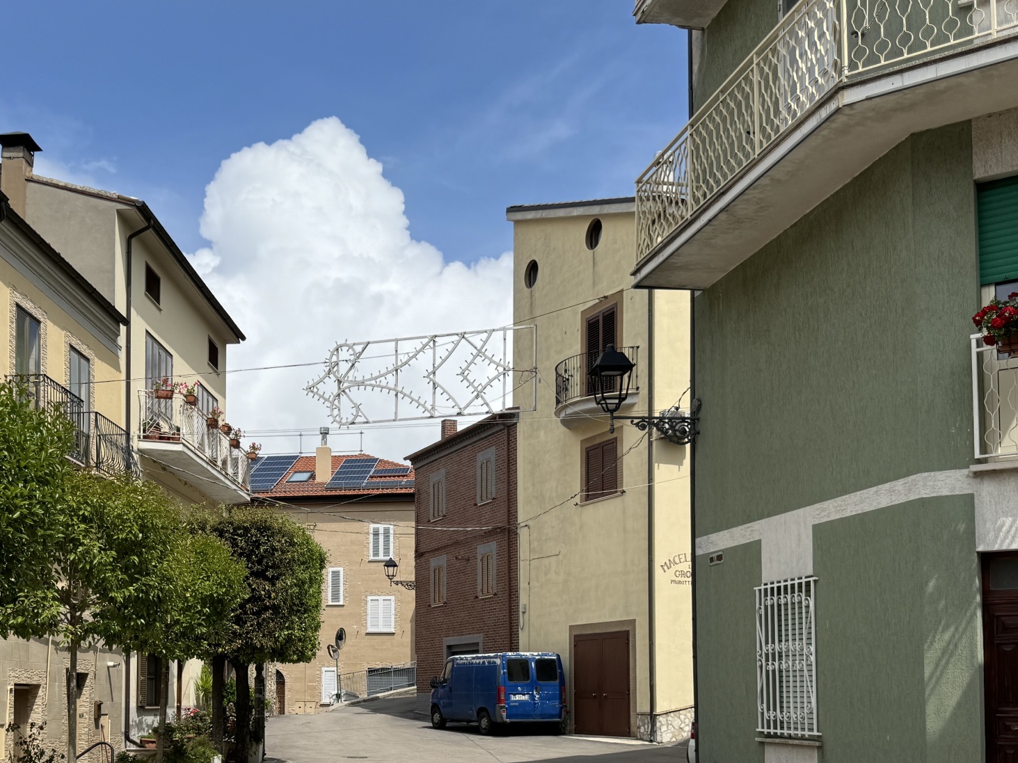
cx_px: 340
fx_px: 1235
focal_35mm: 42
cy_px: 614
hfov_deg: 44.2
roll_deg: -2.4
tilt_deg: +7.9
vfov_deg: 33.3
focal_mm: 6.86
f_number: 1.78
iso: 80
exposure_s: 1/6410
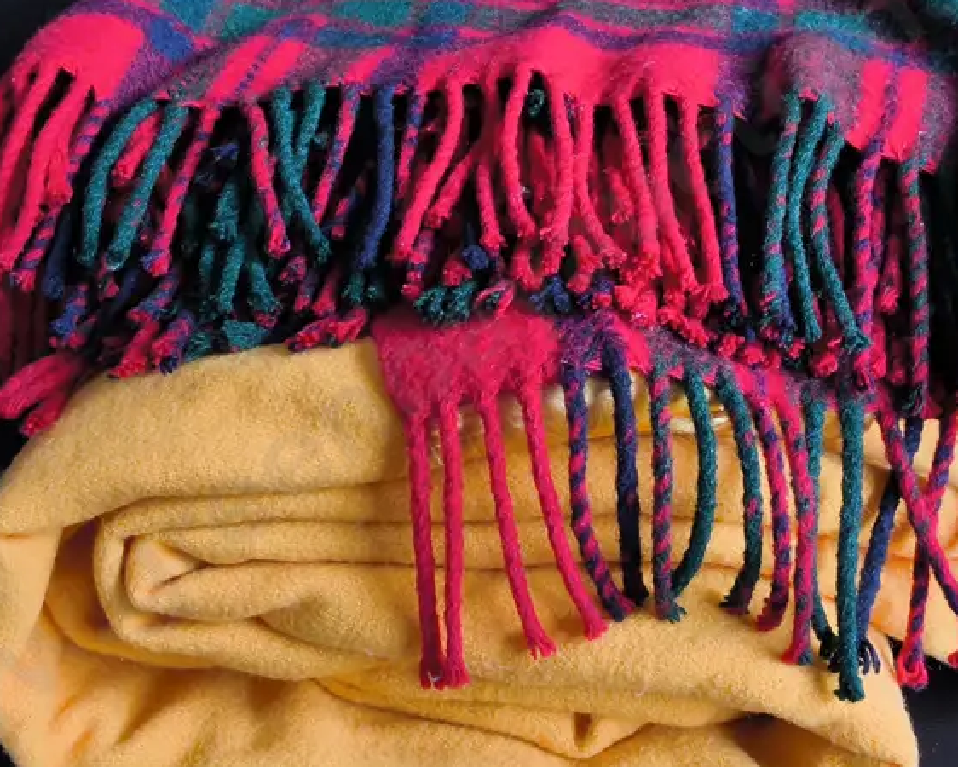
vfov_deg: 31.3
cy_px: 281
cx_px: 540
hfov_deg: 38.7
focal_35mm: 48
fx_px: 1361
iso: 40
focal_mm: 2.87
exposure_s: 1/100
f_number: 2
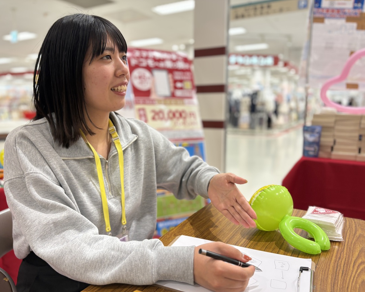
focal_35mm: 28
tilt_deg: -7.4
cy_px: 149
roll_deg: -0.6
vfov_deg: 51.5
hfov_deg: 62.1
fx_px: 302
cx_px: 166
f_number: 1.6
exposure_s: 1/100
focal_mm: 5.96
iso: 64
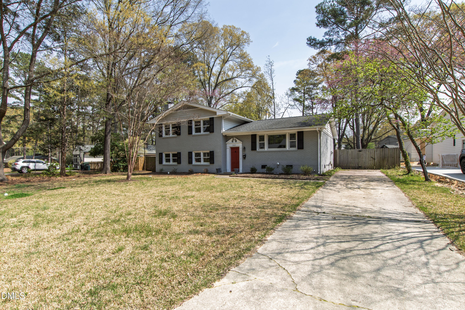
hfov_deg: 92.4
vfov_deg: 69.7
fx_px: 223
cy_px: 155
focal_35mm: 17
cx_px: 232
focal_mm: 11.5
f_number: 8
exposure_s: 1/160
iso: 160
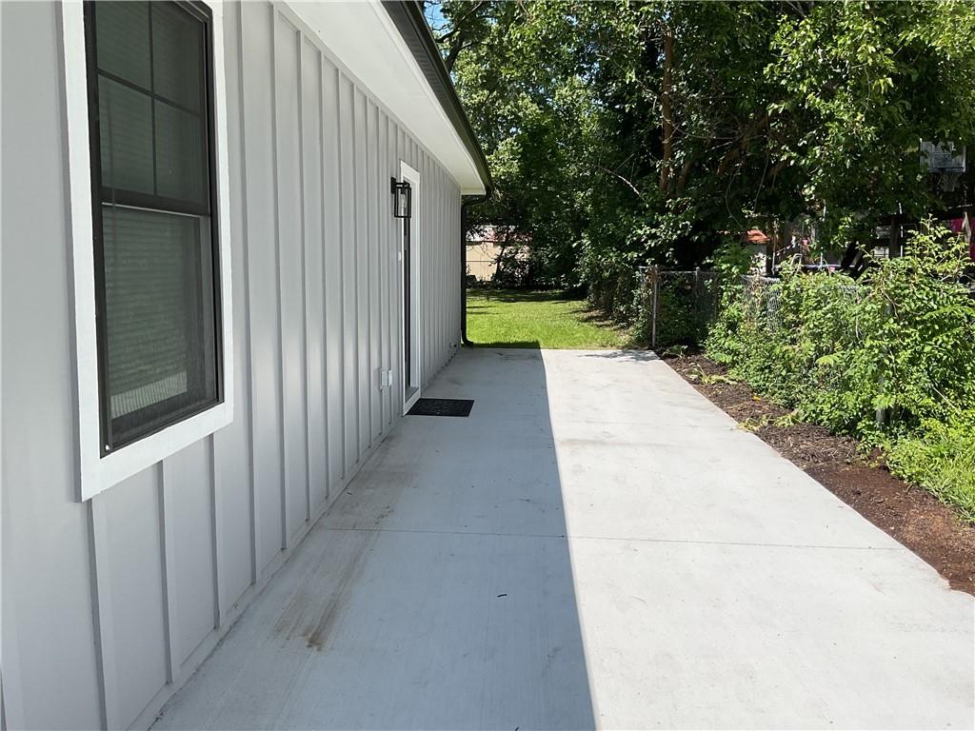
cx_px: 488
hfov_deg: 61.7
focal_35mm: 29
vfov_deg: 48.2
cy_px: 366
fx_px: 817
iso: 16
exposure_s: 1/1912
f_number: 1.8
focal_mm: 3
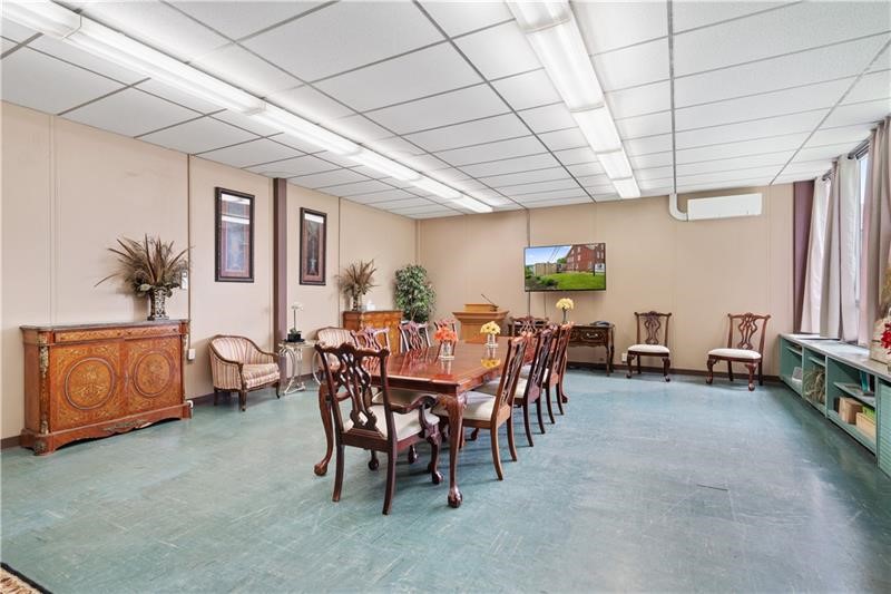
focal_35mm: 17
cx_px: 446
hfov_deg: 93.3
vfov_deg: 70.4
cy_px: 297
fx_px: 421
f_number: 3.2
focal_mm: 17
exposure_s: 1/40
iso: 125
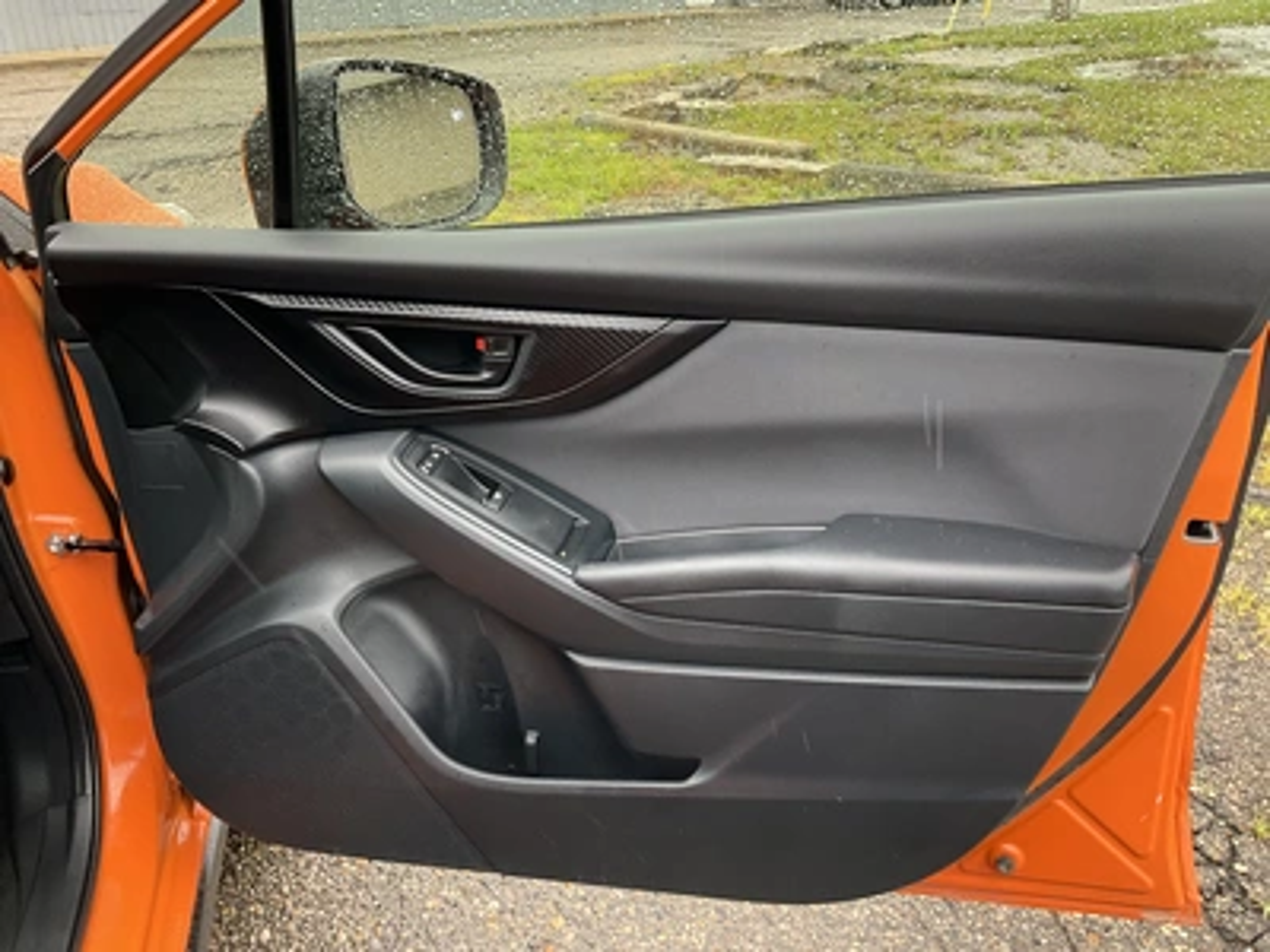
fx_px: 1064
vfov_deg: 48.2
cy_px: 476
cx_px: 635
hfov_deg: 61.7
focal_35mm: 29
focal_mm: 3
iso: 64
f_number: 1.8
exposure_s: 1/114
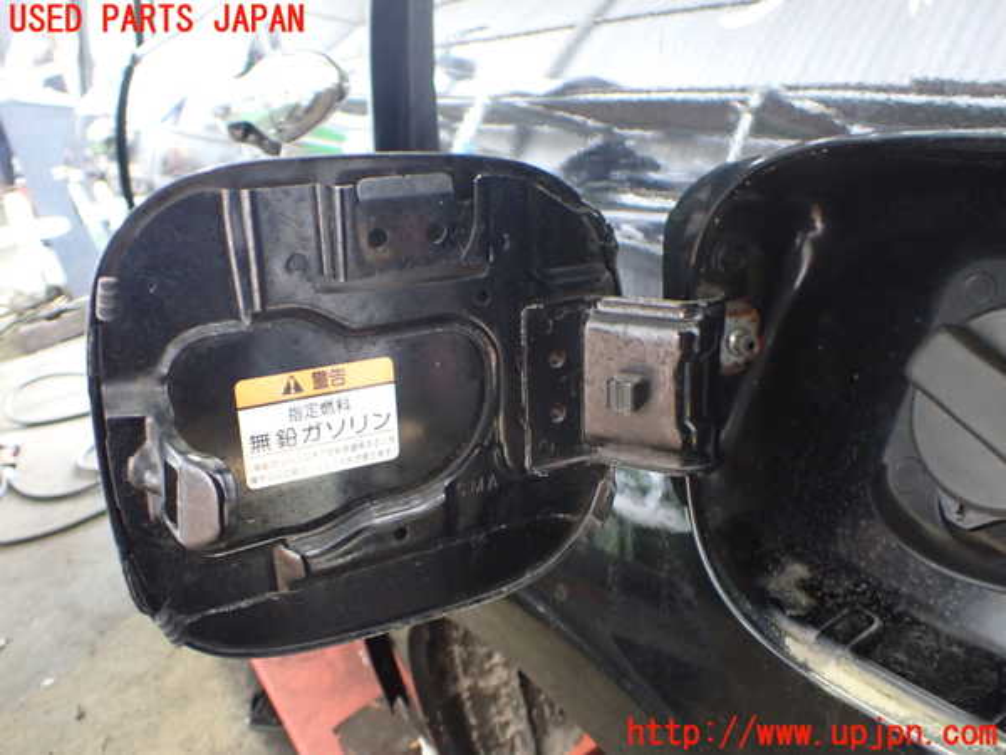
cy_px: 378
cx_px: 503
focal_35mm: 30
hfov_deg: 60.0
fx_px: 872
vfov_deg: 46.8
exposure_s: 1/30
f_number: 2.3
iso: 800
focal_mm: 5.4
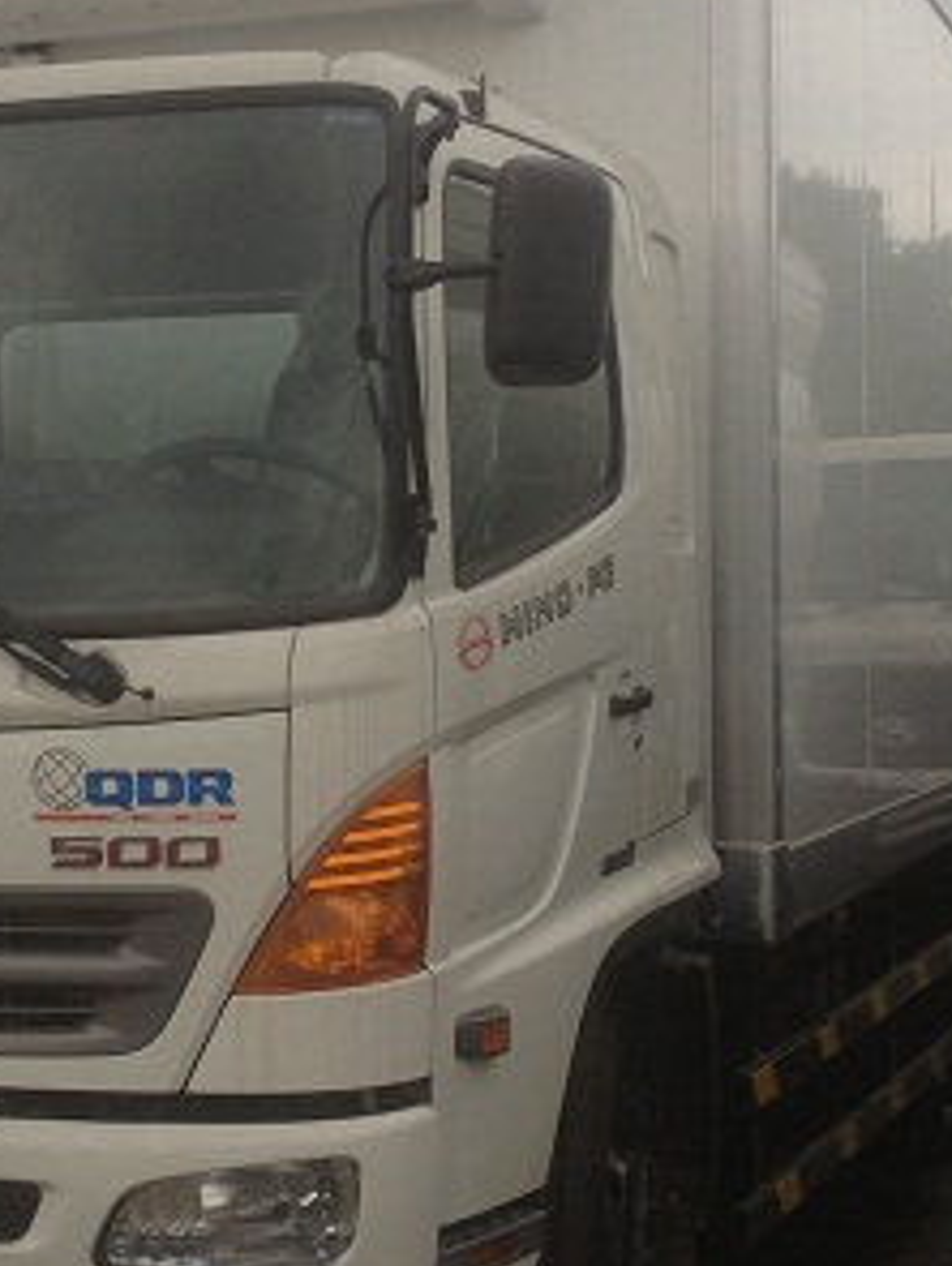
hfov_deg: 18.6
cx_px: 219
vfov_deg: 24.7
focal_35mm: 79
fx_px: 2891
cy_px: 549
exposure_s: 1/268
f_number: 2.4
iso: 50
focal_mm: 4.28
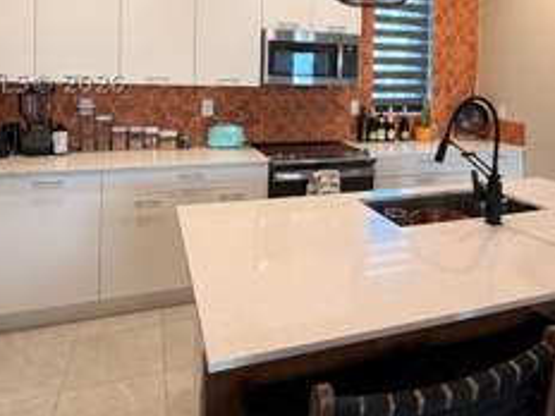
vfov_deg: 45.8
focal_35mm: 29
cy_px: 84
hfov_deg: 60.9
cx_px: 344
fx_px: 465
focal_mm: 2.22
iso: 200
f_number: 2.2
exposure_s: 1/60
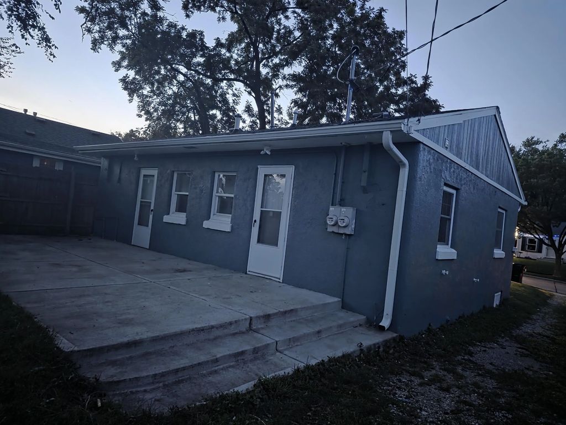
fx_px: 376
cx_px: 283
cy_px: 212
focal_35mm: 23
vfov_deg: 58.9
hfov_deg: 73.9
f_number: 1.7
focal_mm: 6.25
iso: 2000
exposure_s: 1/20
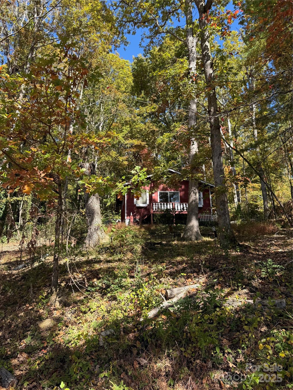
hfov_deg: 56.8
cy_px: 195
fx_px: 271
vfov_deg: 71.6
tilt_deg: +16.1
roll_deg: +0.7
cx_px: 146
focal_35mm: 24
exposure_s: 1/858
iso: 80
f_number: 1.78
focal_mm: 6.76
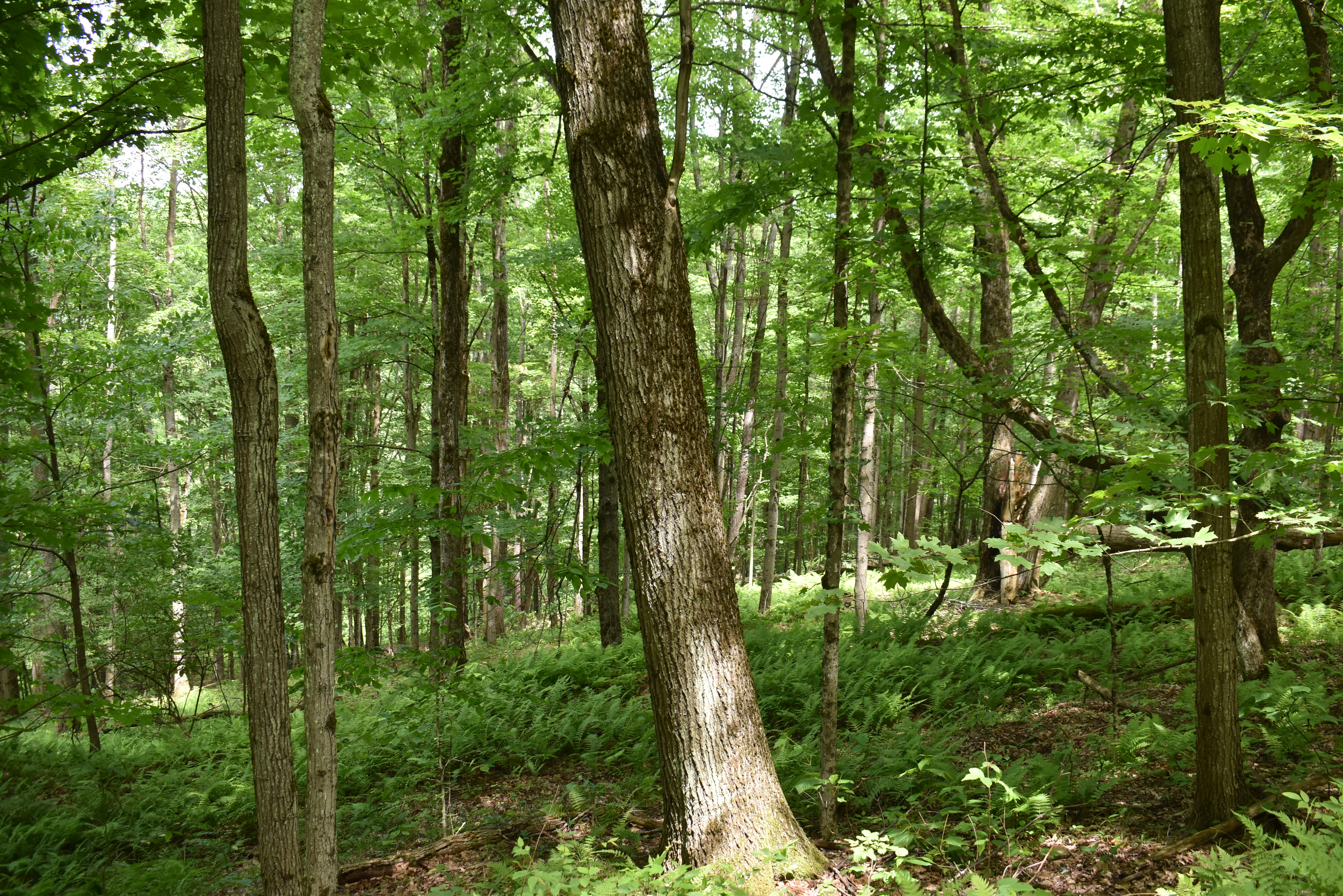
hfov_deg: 57.2
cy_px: 448
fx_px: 1231
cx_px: 672
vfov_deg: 40.0
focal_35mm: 33
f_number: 5
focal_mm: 22
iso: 400
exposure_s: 1/100
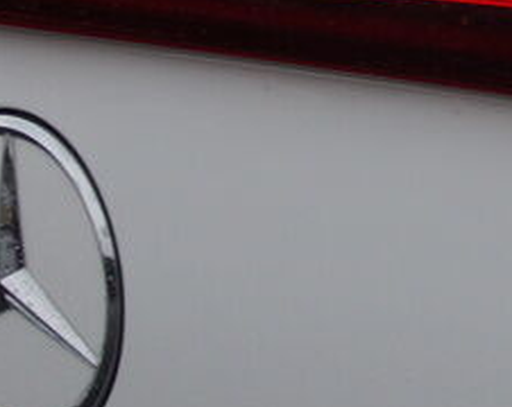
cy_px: -50
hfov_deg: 3.6
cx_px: 895
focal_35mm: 539
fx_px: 8153
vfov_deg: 2.9
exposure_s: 1/100
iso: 100
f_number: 5
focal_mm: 45
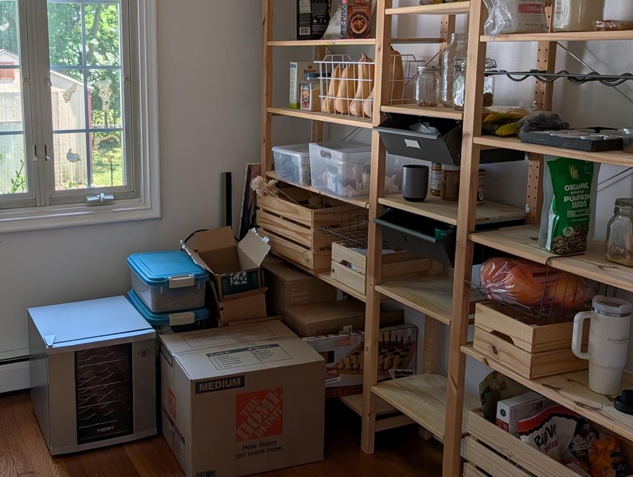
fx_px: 733
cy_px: 201
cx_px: 193
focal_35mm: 40
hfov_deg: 45.7
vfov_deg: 36.0
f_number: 1.68
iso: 24
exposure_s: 1/237
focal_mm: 6.9
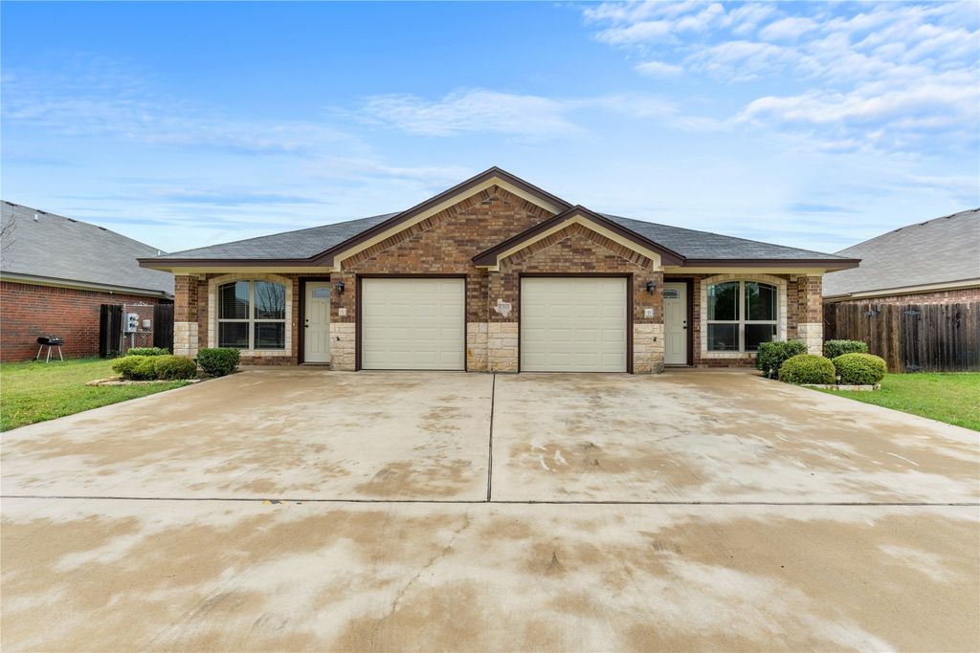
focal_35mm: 16
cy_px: 326
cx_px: 490
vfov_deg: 73.8
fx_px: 436
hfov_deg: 96.7
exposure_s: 1/4000
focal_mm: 16
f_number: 9
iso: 200
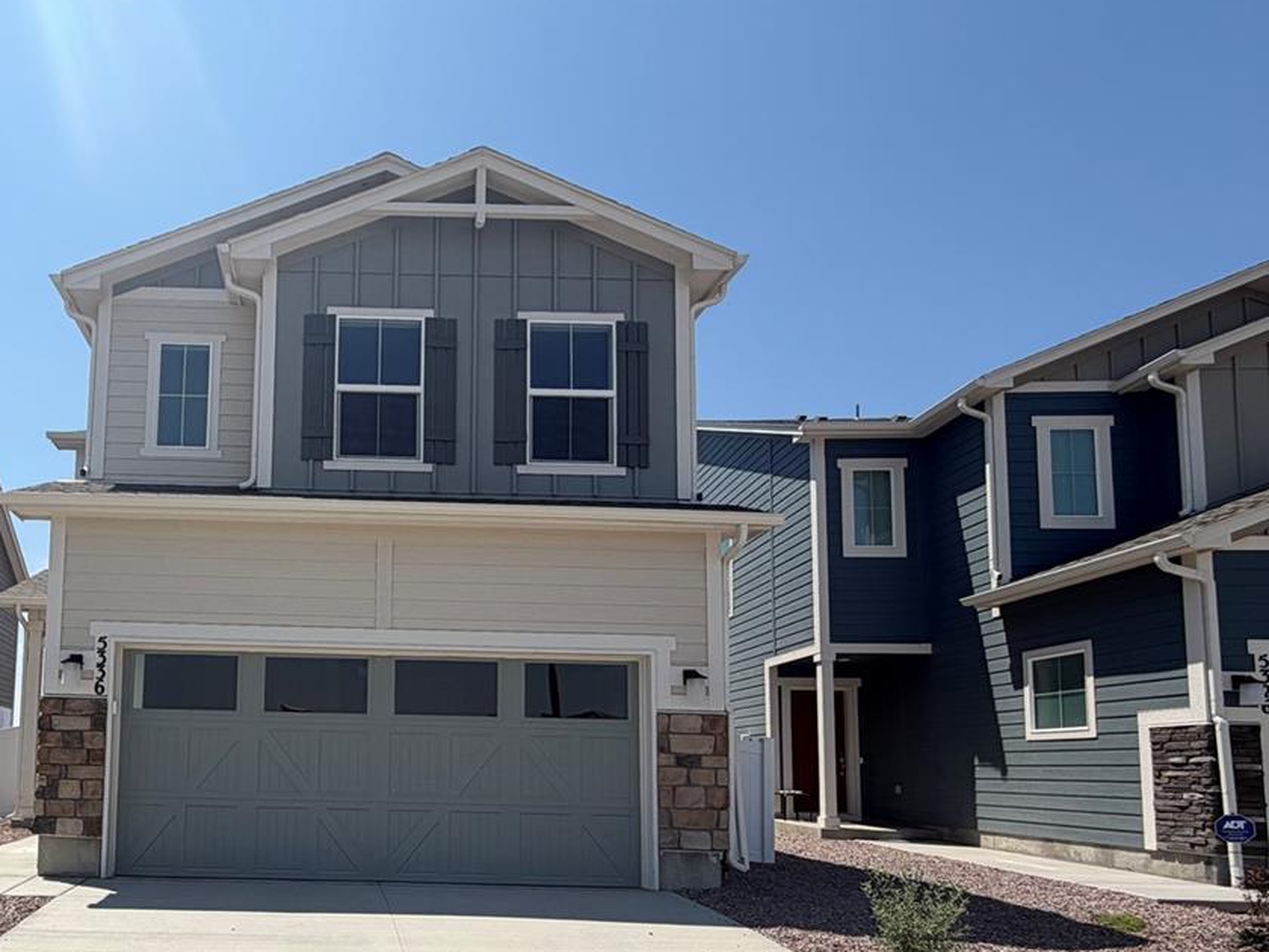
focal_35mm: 24
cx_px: 326
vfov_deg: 54.8
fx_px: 880
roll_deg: -1.5
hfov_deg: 67.3
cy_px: 686
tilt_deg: +5.5
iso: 20
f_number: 2.2
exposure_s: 1/1235
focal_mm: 2.22
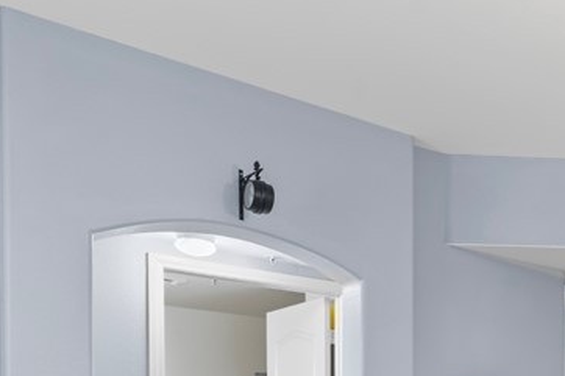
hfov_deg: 28.3
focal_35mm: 54
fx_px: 847
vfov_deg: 22.6
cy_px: 479
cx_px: 782
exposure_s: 1.3
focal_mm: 18
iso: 400
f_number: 8
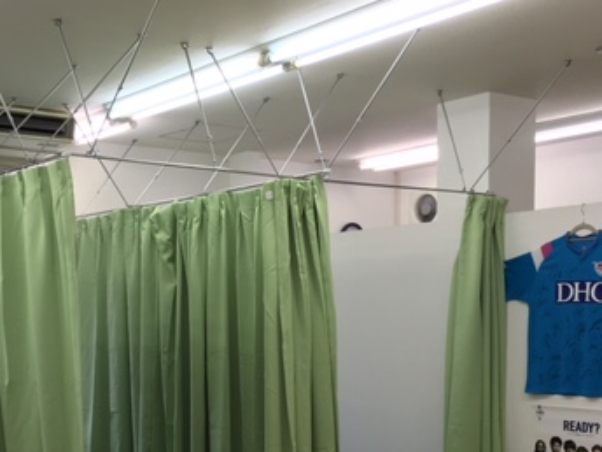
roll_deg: +0.9
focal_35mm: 54
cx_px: 170
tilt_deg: -4.0
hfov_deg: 35.0
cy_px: 373
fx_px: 939
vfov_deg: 26.4
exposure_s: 1/60
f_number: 2.2
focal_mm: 4.15
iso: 32
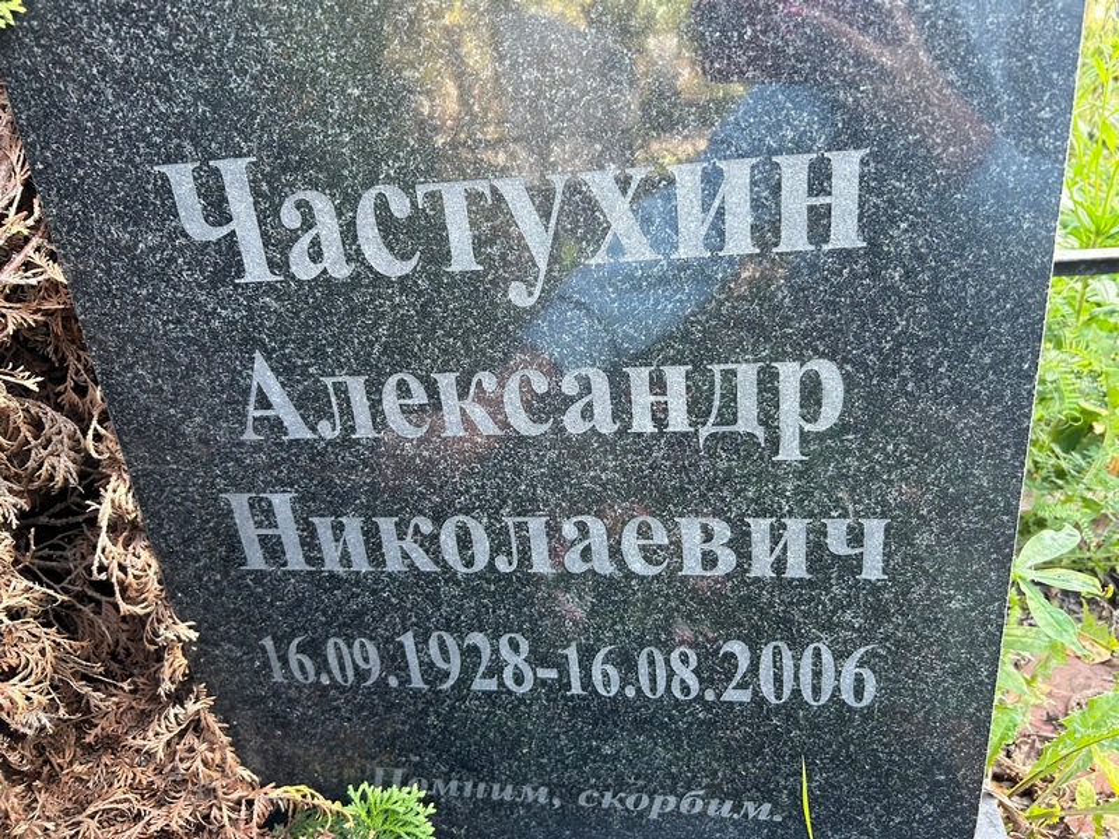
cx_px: 560
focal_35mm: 26
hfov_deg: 67.3
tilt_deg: -24.7
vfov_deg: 53.1
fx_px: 840
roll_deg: +5.8
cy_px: 420
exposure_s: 1/121
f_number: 1.5
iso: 125
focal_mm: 5.7
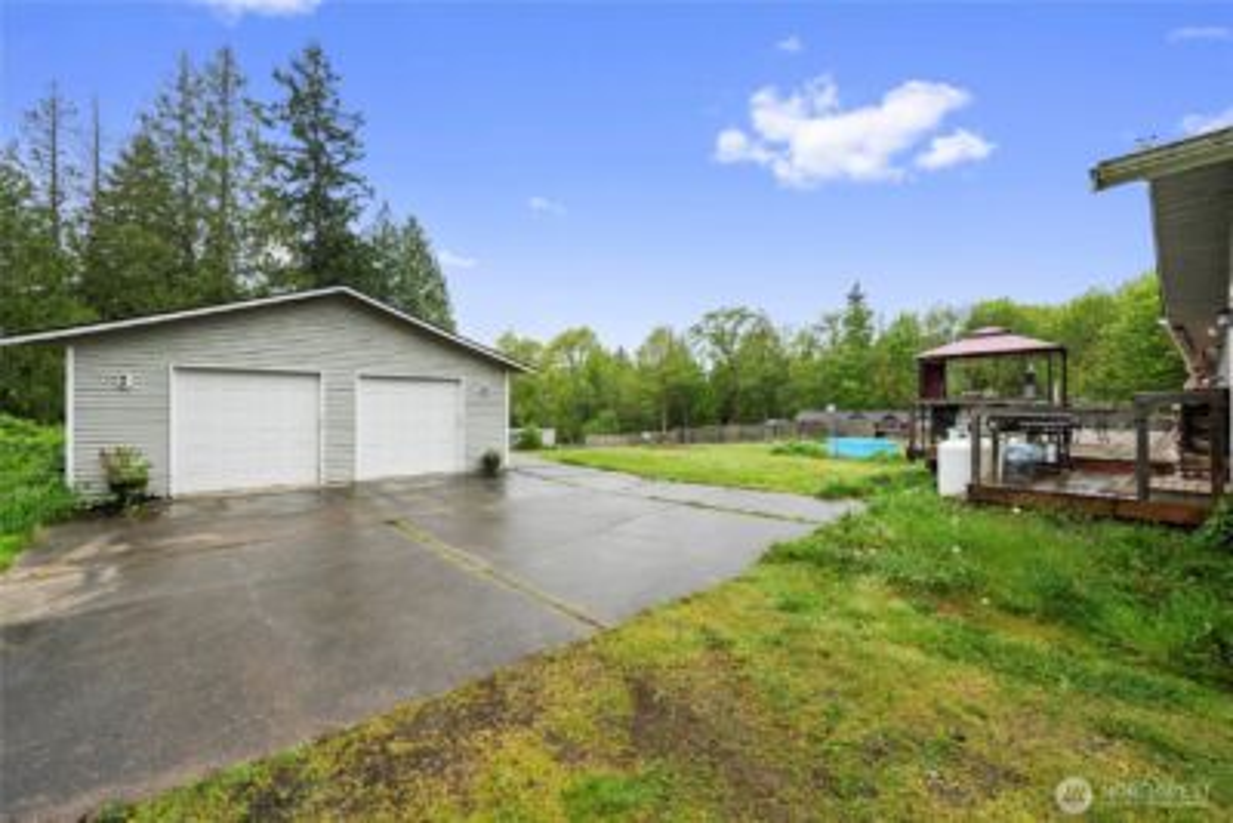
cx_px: 616
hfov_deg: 104.2
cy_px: 412
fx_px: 480
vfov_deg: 81.3
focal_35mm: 14
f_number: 8
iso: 200
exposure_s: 1/20
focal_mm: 14
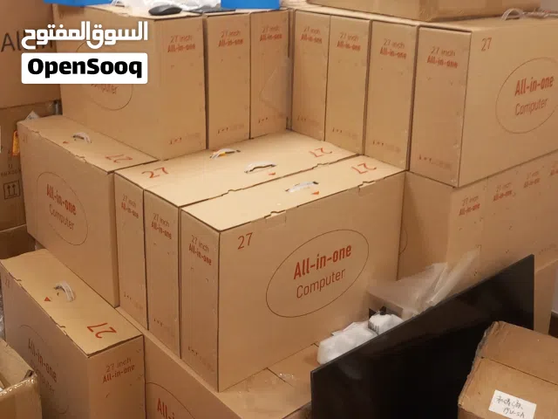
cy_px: 210
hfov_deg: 65.3
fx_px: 435
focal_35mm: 27
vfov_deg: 51.4
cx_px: 279
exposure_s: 1/60.2
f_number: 1.8
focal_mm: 4
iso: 125
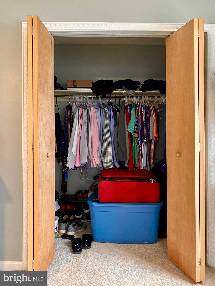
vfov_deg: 67.3
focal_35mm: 26
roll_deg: +0.2
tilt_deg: +1.2
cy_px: 143
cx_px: 108
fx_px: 215
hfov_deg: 53.1
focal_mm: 4.25
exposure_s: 1/40
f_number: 1.8
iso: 500
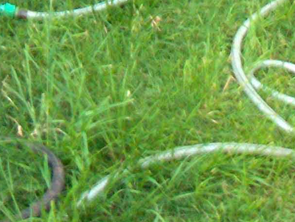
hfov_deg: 10.7
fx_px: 1569
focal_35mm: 184
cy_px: -175
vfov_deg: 7.8
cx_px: 167
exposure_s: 1/8.67
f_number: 2.8
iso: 200
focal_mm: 8
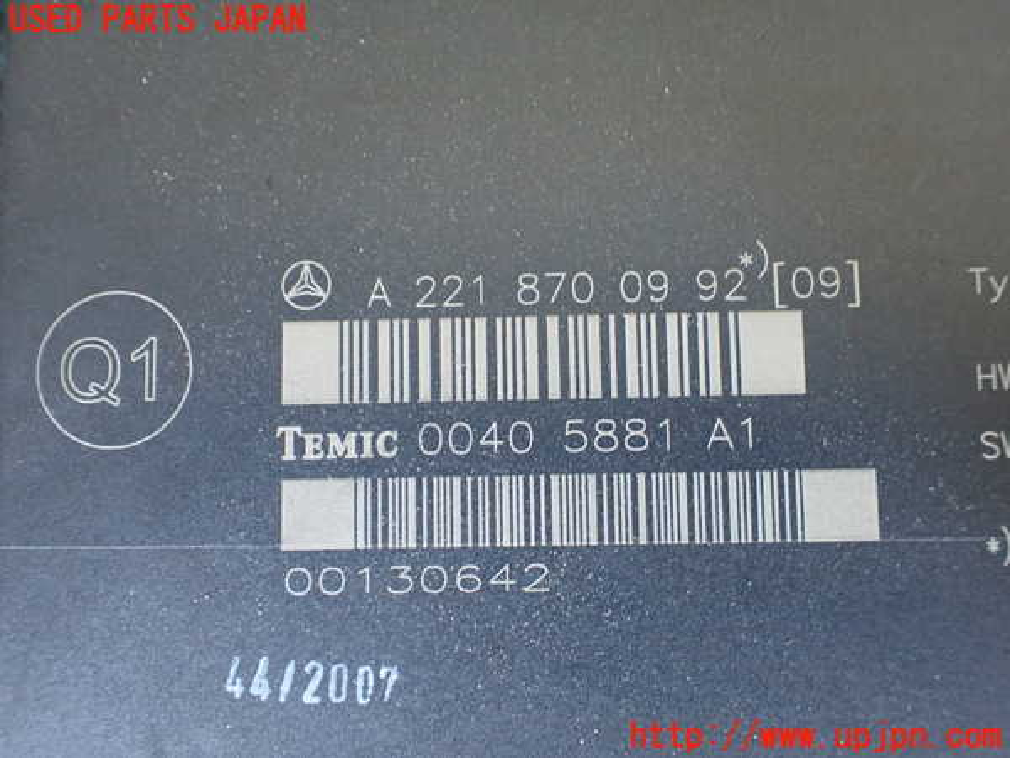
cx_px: 505
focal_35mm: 30
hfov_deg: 60.0
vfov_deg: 46.8
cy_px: 379
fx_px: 875
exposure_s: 1/60
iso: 800
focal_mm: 5.4
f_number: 2.3
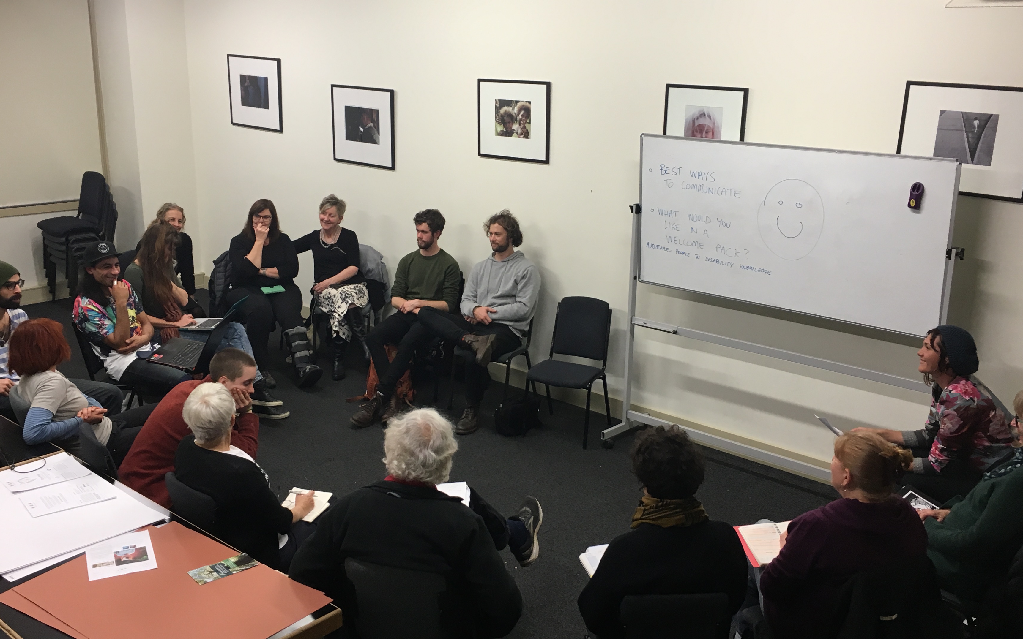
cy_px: 311
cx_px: 501
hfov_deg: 54.0
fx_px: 1004
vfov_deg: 35.3
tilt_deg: -14.1
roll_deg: -1.4
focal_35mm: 36
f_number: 2.2
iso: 80
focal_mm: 4.15
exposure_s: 1/33
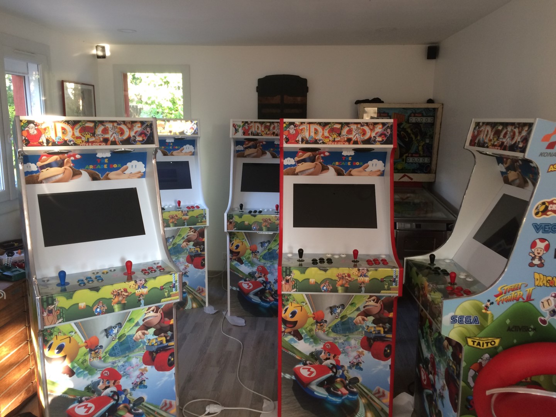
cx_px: 278
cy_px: 208
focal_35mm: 29
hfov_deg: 61.7
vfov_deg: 48.2
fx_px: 466
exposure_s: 1/33
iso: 100
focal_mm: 4.15
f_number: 2.2
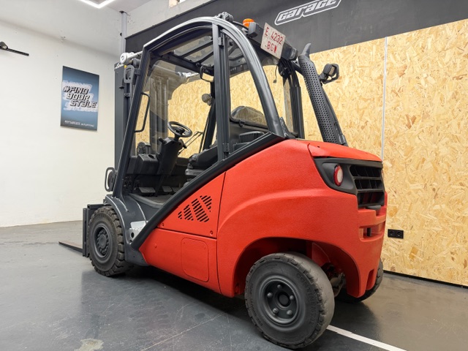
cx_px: 234
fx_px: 324
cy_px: 176
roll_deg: -1.9
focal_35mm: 24
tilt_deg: -0.8
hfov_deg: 71.6
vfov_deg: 56.8
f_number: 1.78
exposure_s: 1/60
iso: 250
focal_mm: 6.76
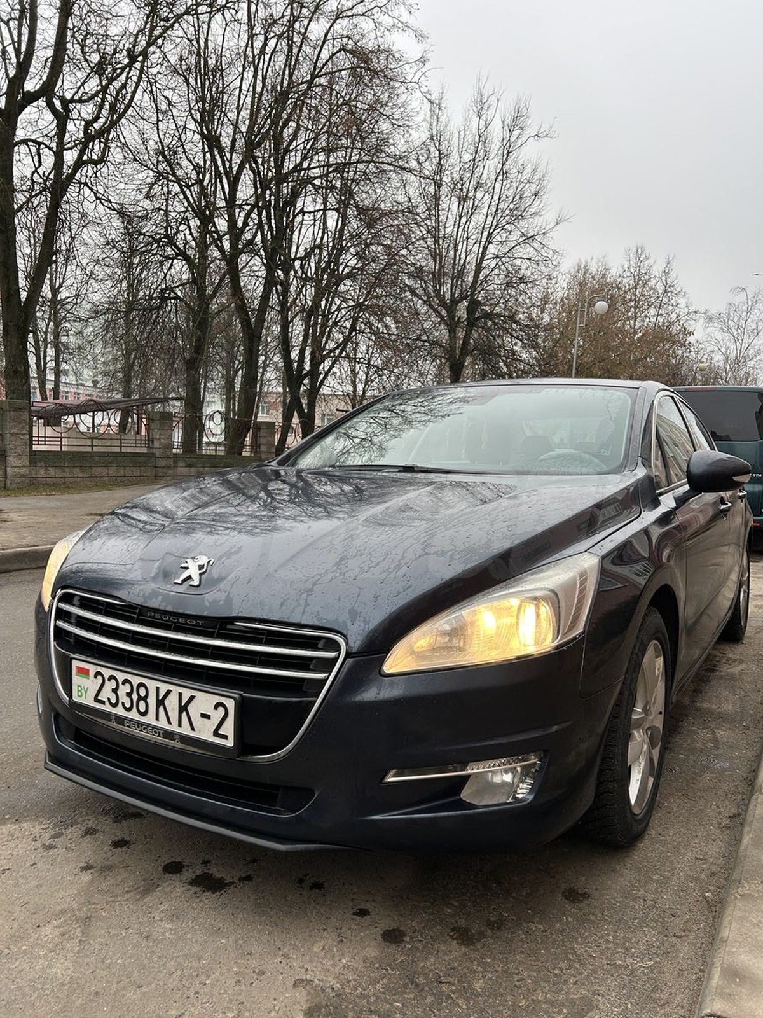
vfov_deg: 67.3
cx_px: 382
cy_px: 509
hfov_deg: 53.1
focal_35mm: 26
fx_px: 764
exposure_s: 1/401
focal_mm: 5.7
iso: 50
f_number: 1.5
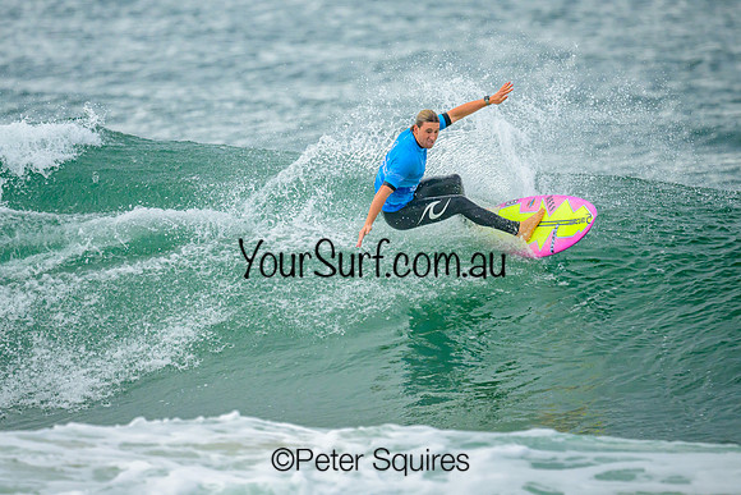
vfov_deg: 1.3
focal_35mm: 1073
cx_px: 308
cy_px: 194
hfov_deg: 1.9
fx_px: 22097
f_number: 6.3
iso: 560
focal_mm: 800
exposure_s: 1/2000
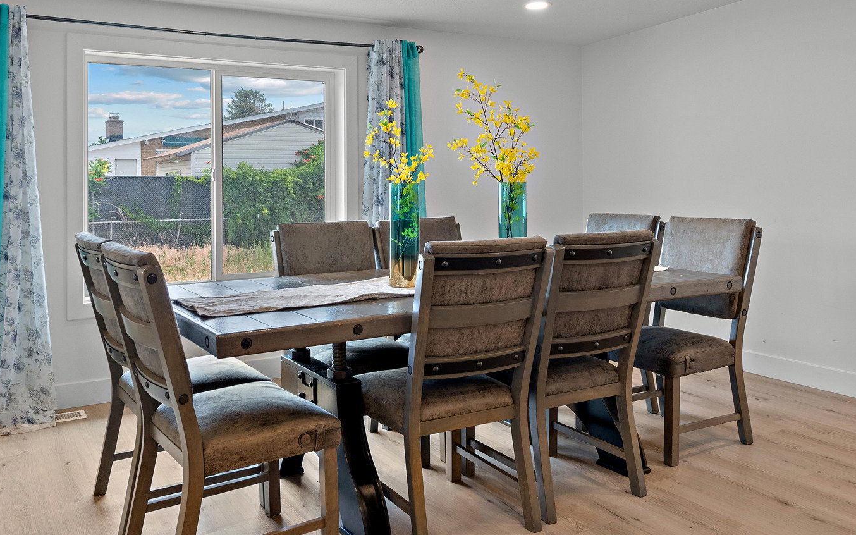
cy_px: 173
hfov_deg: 58.1
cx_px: 388
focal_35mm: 33
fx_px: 768
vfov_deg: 37.9
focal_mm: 17.5
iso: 500
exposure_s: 1/250
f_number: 8
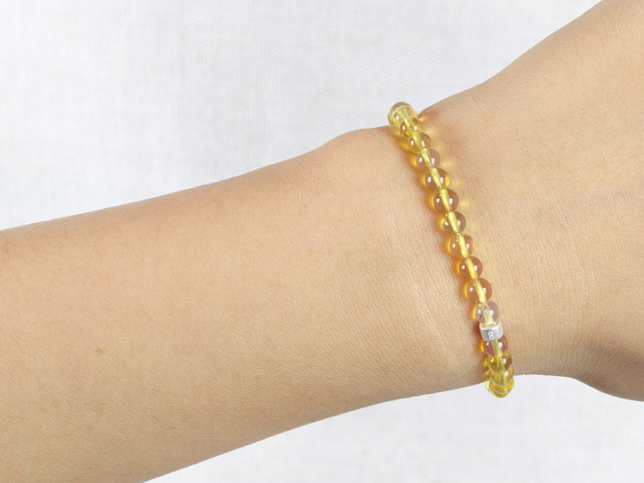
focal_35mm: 114
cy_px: 261
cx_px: 323
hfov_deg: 17.3
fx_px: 2121
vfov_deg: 13.0
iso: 805
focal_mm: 22.48
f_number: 16
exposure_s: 1/100
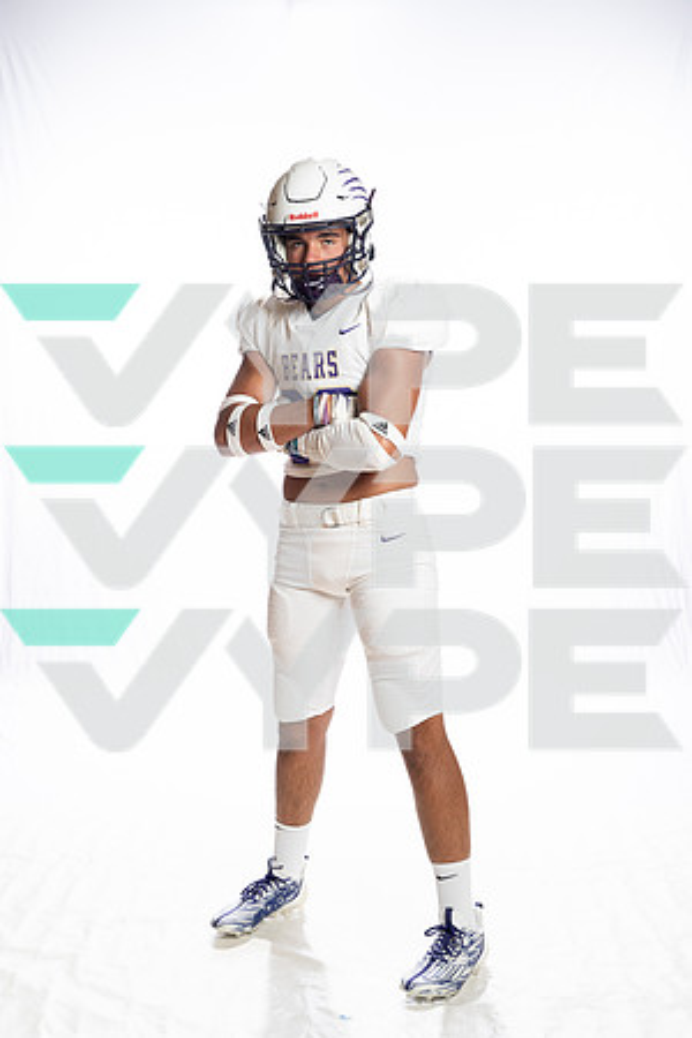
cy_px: 519
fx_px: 1442
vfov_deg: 39.6
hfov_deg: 27.0
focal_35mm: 50
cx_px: 346
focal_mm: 50
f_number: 8
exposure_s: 1/250
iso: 800
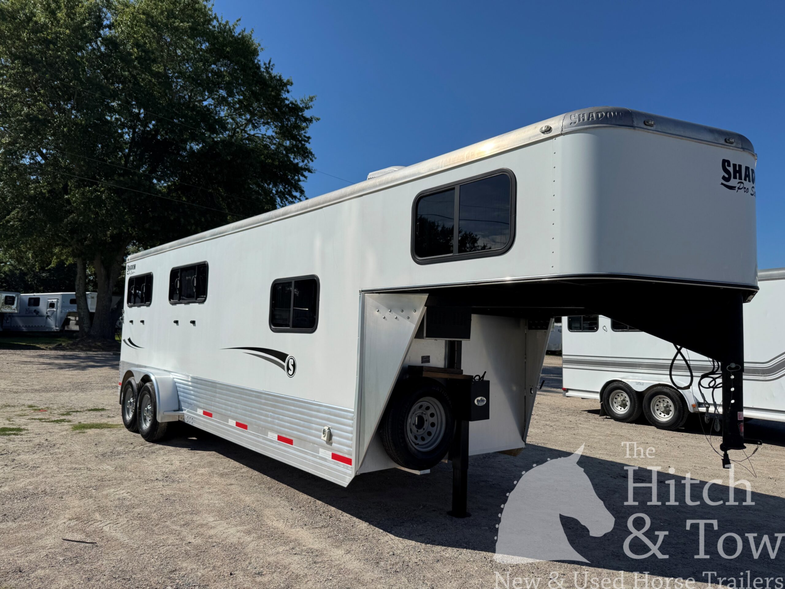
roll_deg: -2.3
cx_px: 392
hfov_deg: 71.6
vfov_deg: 56.8
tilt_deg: +4.3
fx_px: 544
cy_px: 294
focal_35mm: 24
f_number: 1.78
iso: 80
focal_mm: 6.76
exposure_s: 1/10417
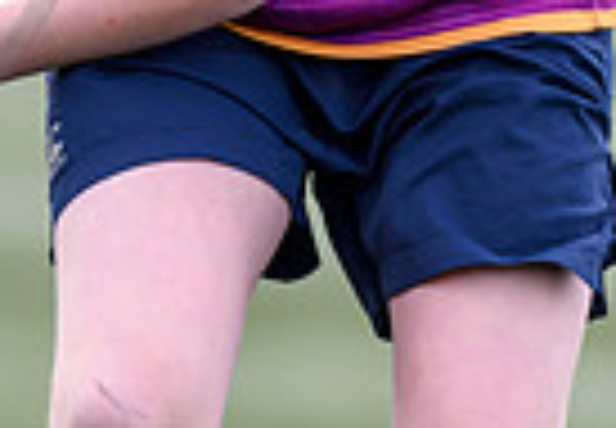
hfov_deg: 0.9
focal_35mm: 2157
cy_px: -8
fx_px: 37368
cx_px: 29
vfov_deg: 0.7
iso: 500
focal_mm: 400
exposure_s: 1/1600
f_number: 3.2
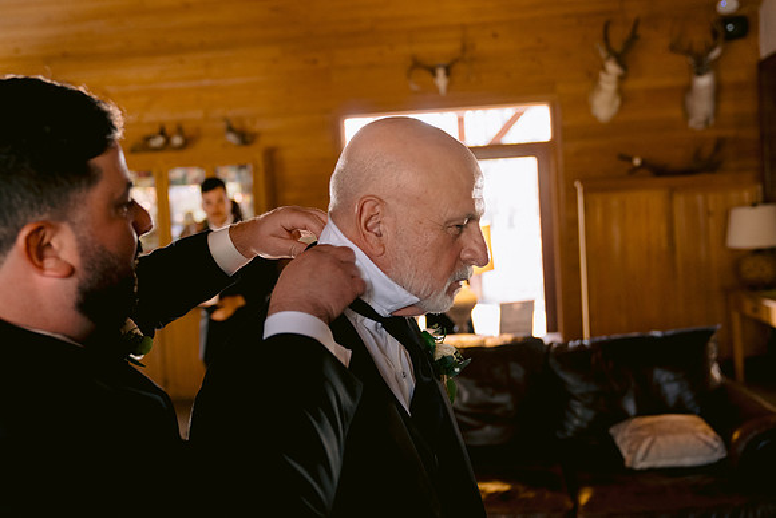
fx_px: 741
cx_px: 417
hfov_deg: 55.2
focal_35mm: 34
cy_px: 240
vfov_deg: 38.5
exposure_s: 1/100
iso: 2500
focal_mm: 32
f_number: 2.8
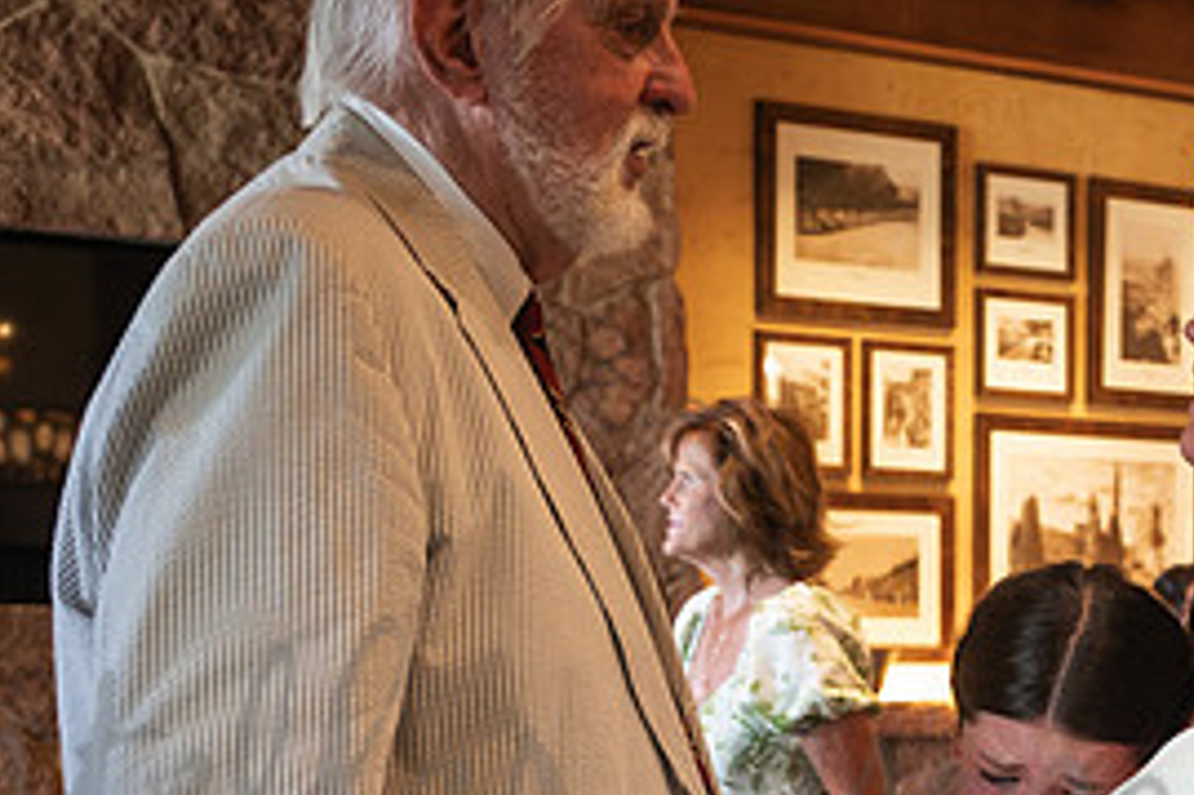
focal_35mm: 82
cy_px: 782
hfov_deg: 24.0
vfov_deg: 16.3
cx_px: 1110
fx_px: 2718
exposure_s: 1/60
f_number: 5
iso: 1250
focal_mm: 38
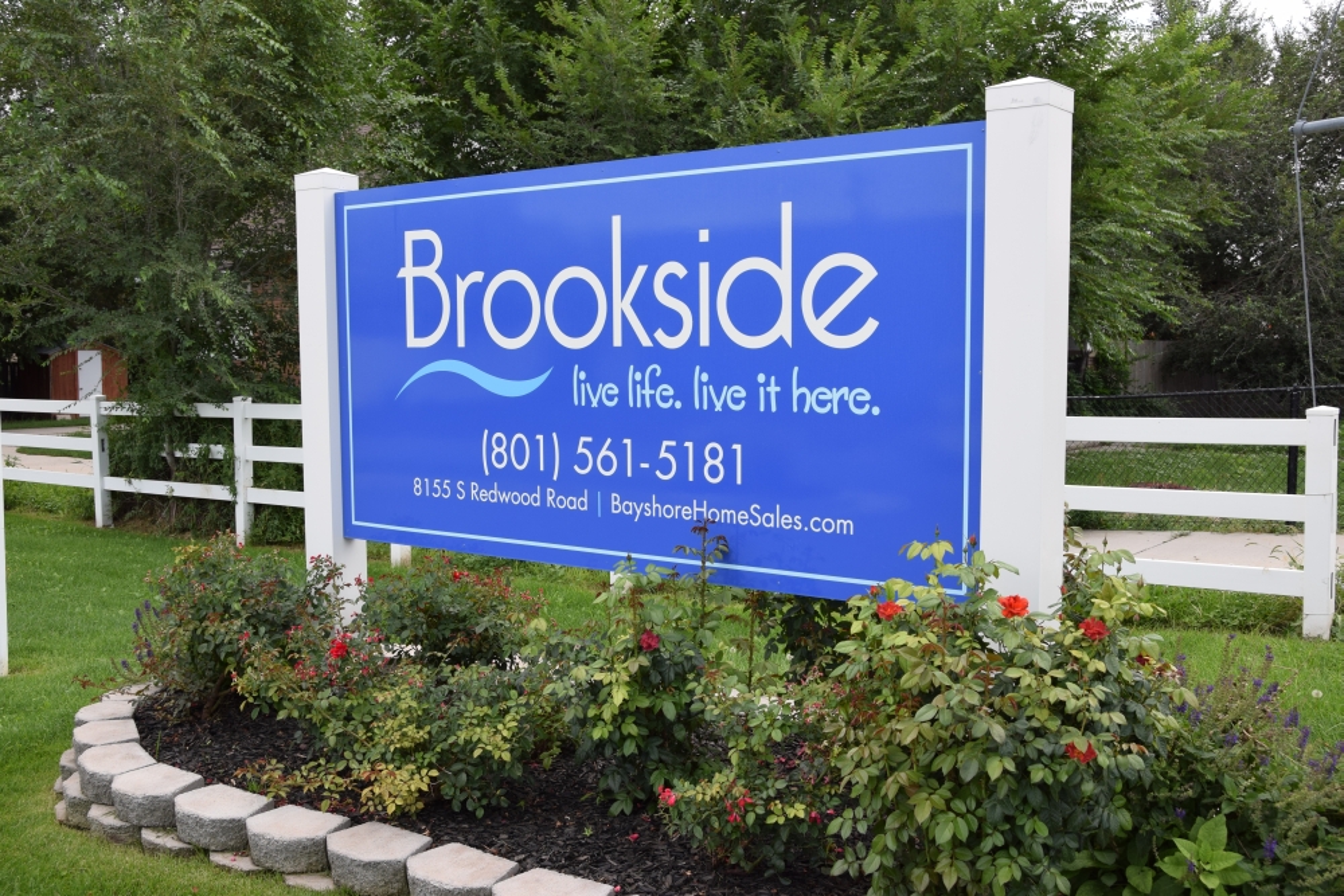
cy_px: 448
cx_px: 672
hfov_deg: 53.1
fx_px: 1344
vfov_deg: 36.9
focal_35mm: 36
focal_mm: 24
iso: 250
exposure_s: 1/250
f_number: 8
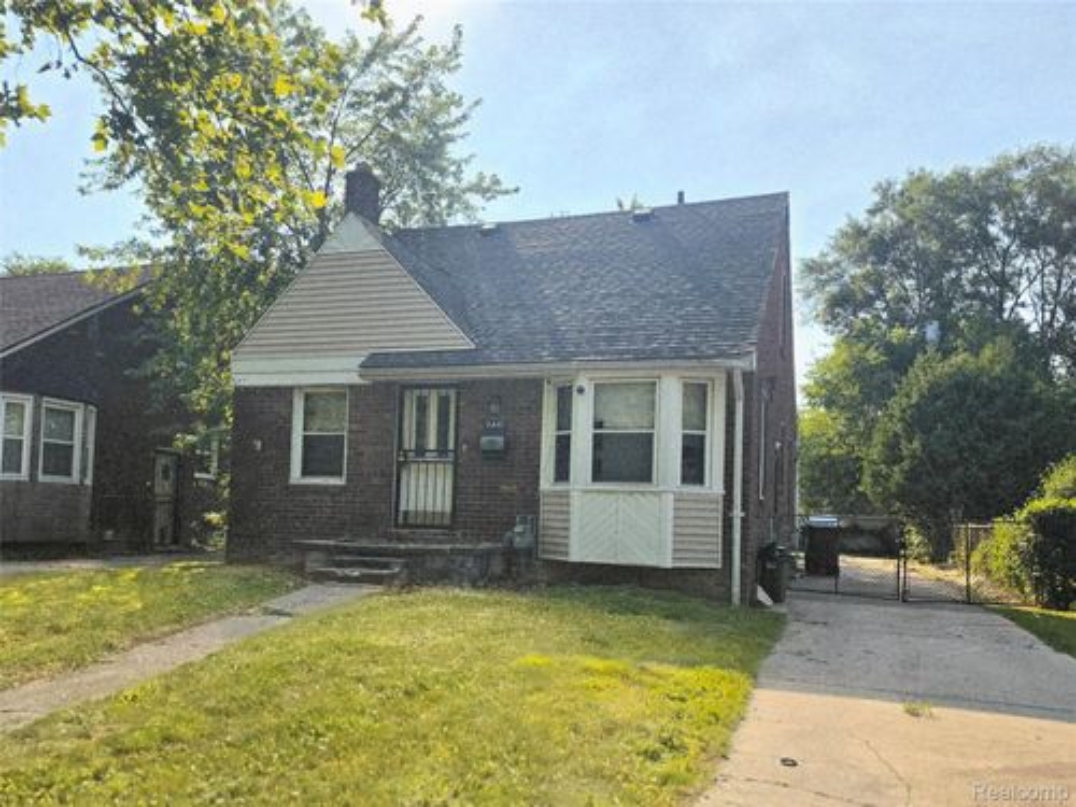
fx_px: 715
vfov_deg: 58.9
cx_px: 538
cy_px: 404
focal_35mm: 23
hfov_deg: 73.9
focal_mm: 6.5
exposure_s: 1/10000
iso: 50
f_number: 1.4
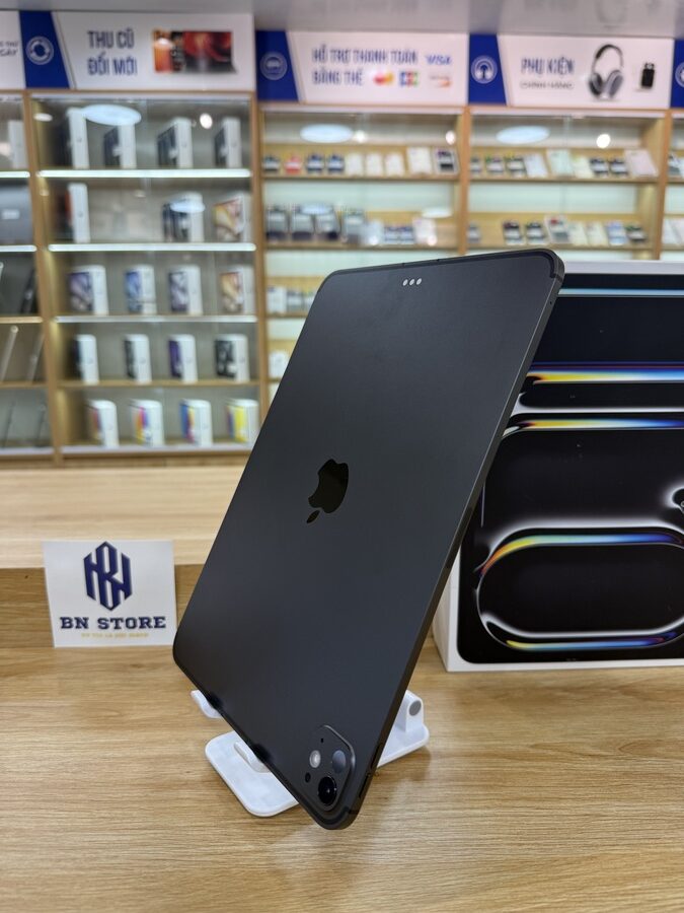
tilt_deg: -10.8
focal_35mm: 24
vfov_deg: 71.6
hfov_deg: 56.8
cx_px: 342
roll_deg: -0.3
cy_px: 456
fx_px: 632
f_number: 1.78
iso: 64
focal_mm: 6.76
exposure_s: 1/120
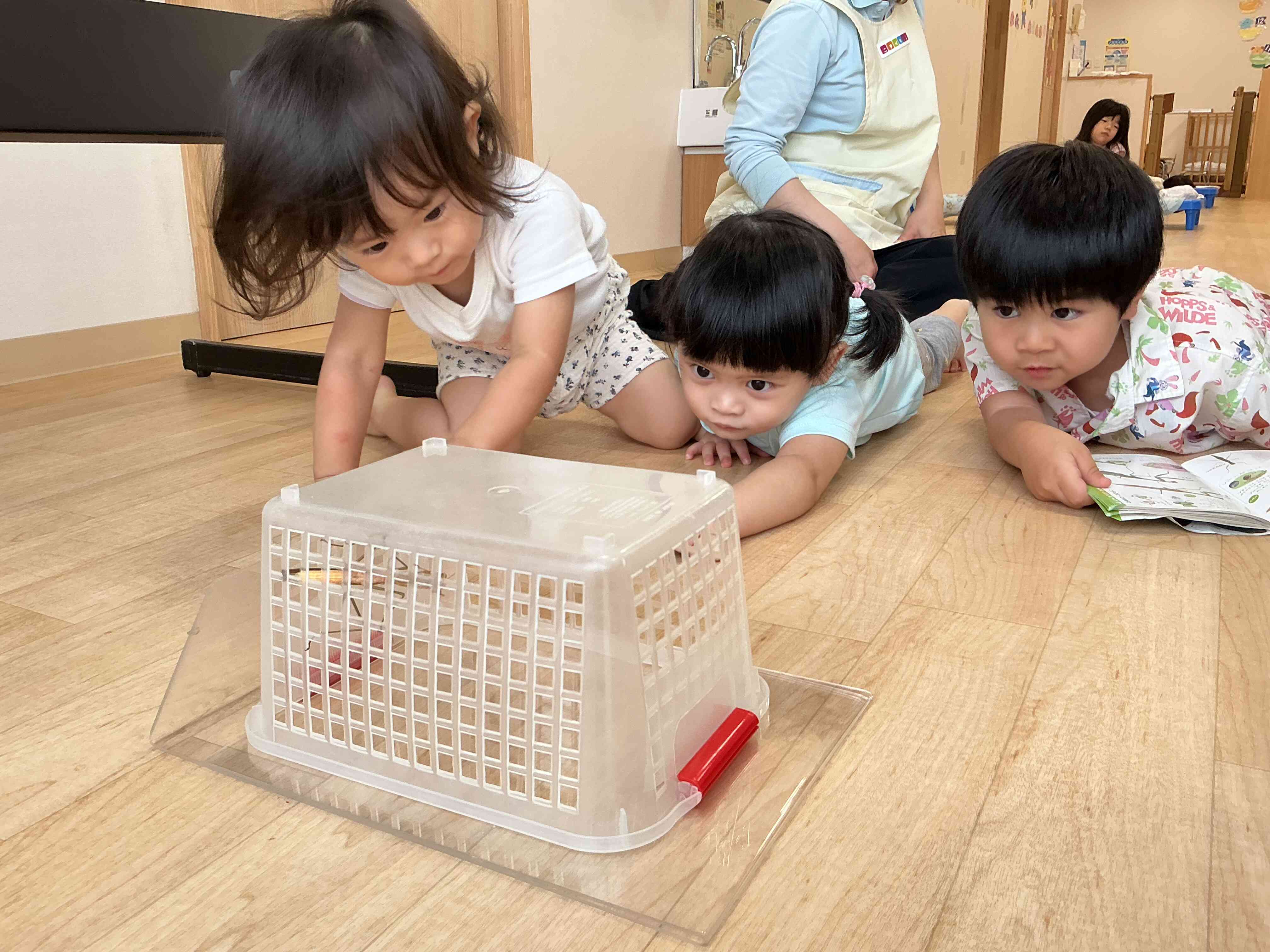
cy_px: 476
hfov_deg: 61.7
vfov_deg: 48.2
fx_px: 1064
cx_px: 635
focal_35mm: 29
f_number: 1.8
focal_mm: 3
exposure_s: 1/120
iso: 32
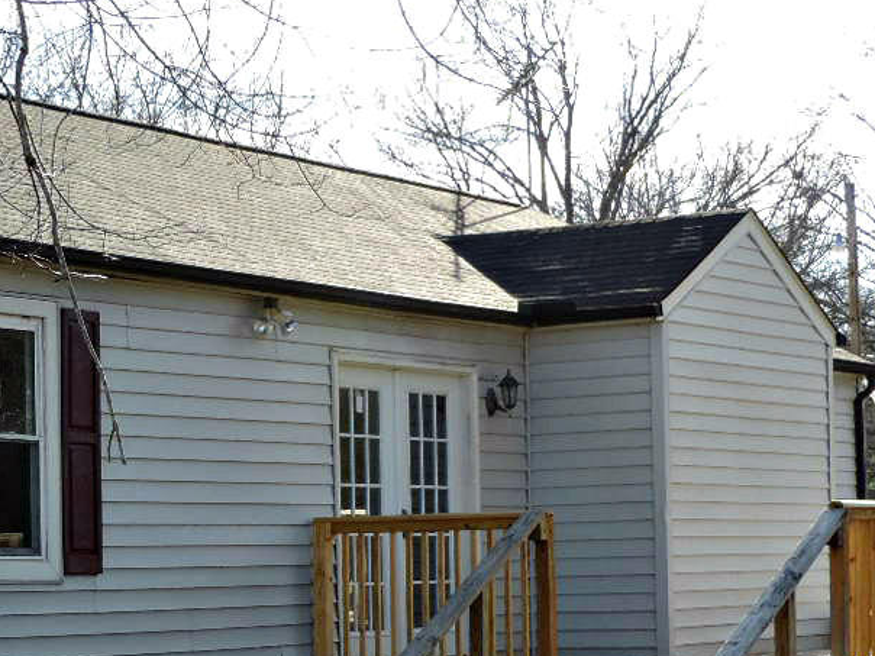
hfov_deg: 17.2
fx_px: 2882
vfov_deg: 13.0
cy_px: 466
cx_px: 206
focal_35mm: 114
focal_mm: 7.6
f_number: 3.4
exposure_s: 1/400
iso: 80
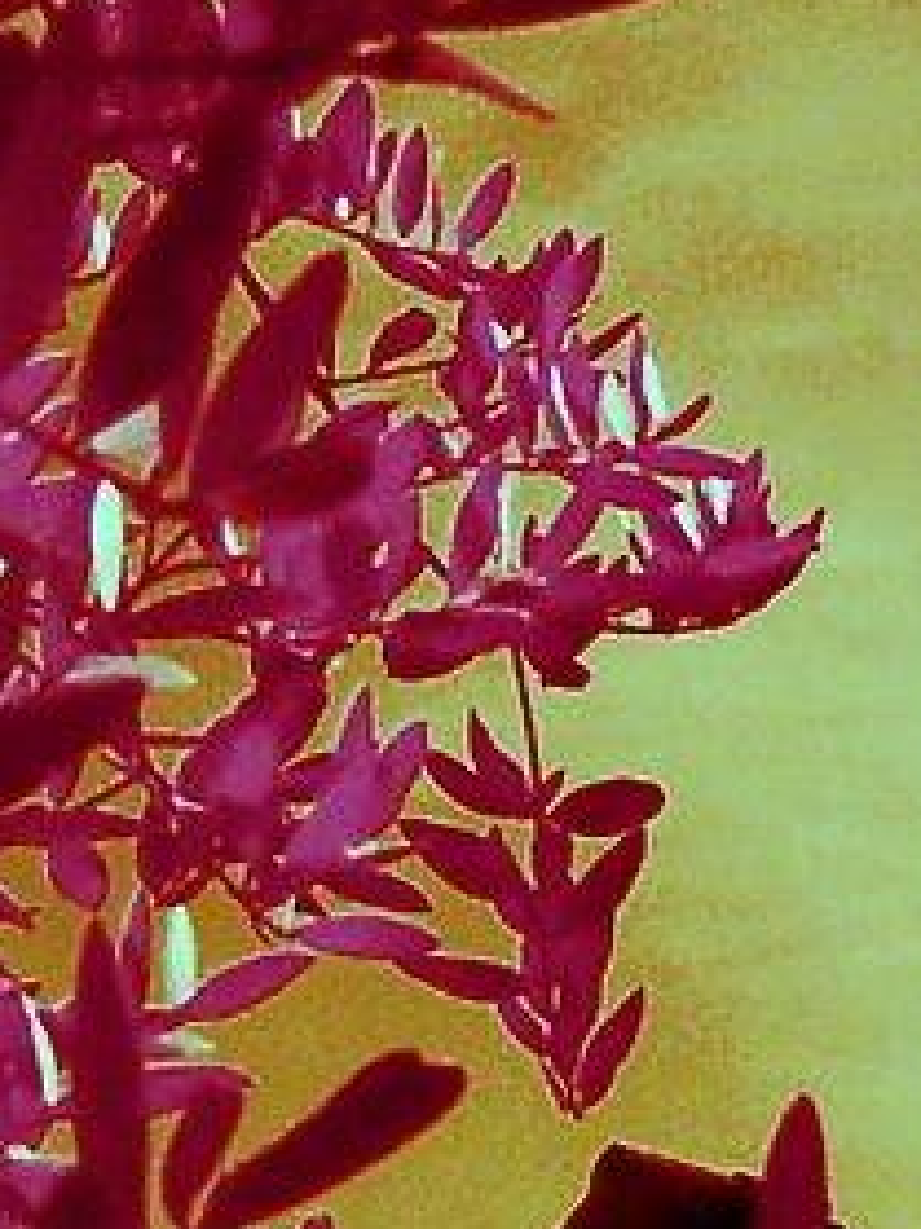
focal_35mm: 240
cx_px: 2122
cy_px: 1599
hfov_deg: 6.0
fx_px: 8521
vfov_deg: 8.1
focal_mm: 11
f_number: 7.1
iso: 100
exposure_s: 1/3200
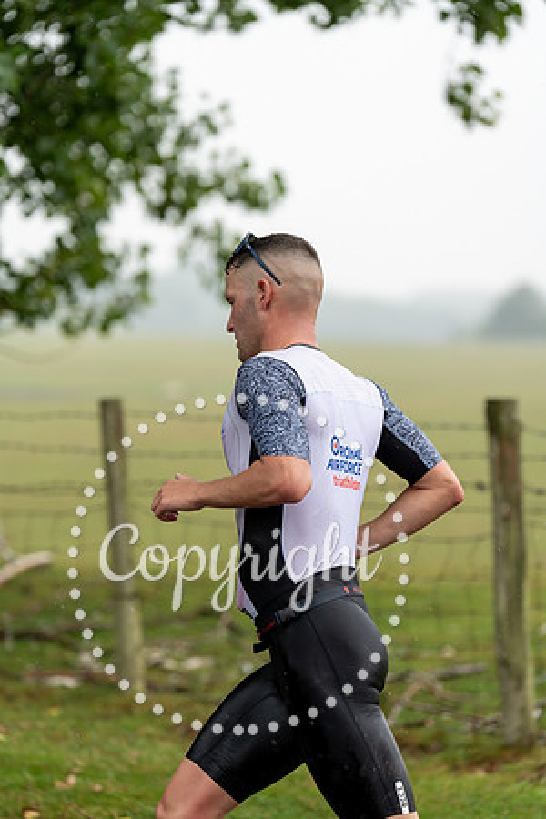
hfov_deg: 9.9
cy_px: 410
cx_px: 273
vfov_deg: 14.8
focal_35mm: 139
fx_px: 3162
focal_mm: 139
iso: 1000
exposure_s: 1/1000
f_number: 3.2
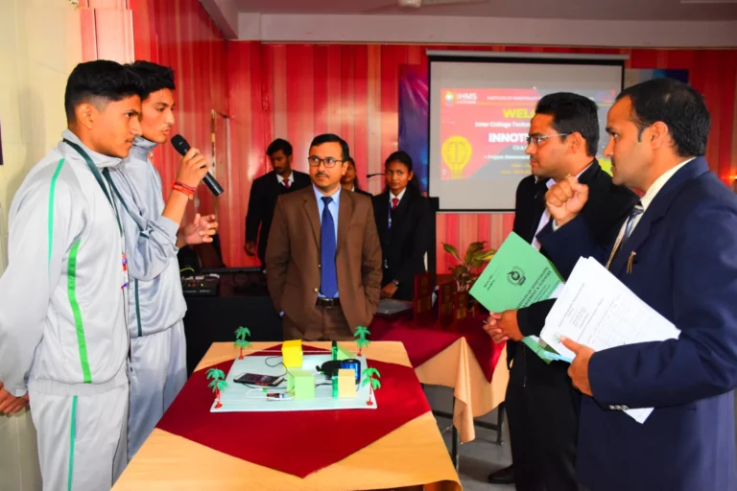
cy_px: 246
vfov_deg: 40.0
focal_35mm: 33
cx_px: 368
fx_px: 676
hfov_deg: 57.2
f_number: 3.5
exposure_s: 1/60
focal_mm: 22
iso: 1250
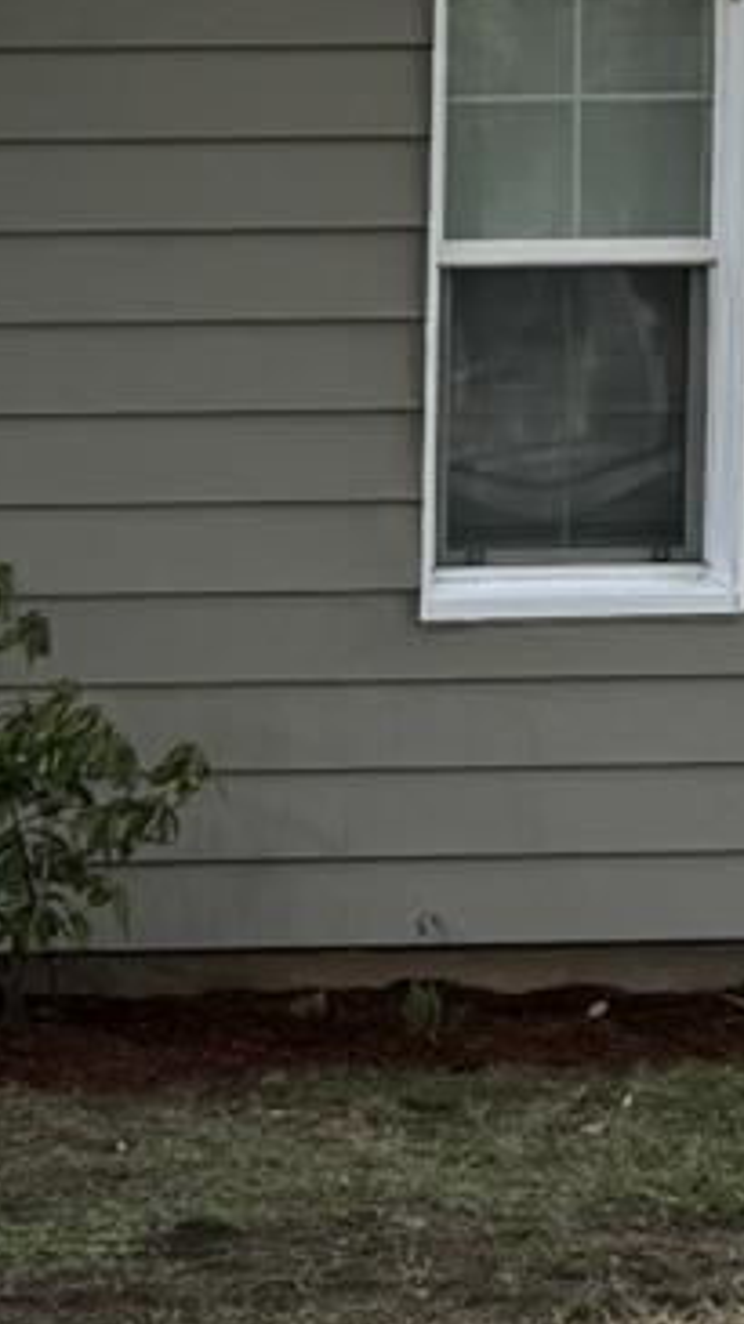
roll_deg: -0.1
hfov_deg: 7.2
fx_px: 5583
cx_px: -958
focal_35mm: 159
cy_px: 907
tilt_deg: -5.3
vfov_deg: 13.5
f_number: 1.6
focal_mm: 5.96
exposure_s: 1/2710
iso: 50
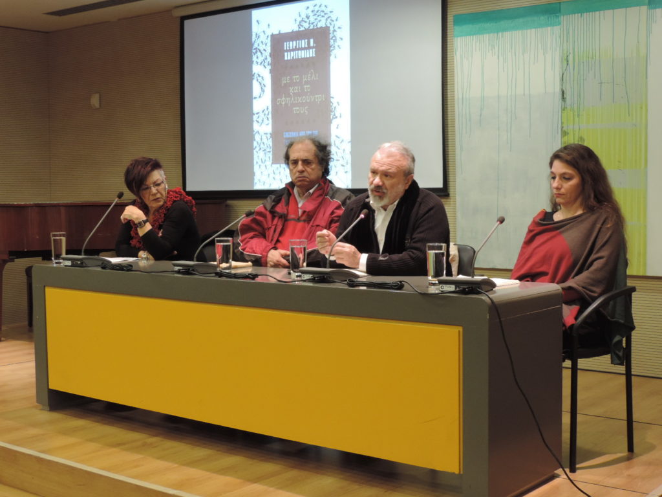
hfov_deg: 38.2
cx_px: 331
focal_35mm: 50
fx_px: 956
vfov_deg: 29.1
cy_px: 248
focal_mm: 8.9
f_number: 3.6
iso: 400
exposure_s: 1/25
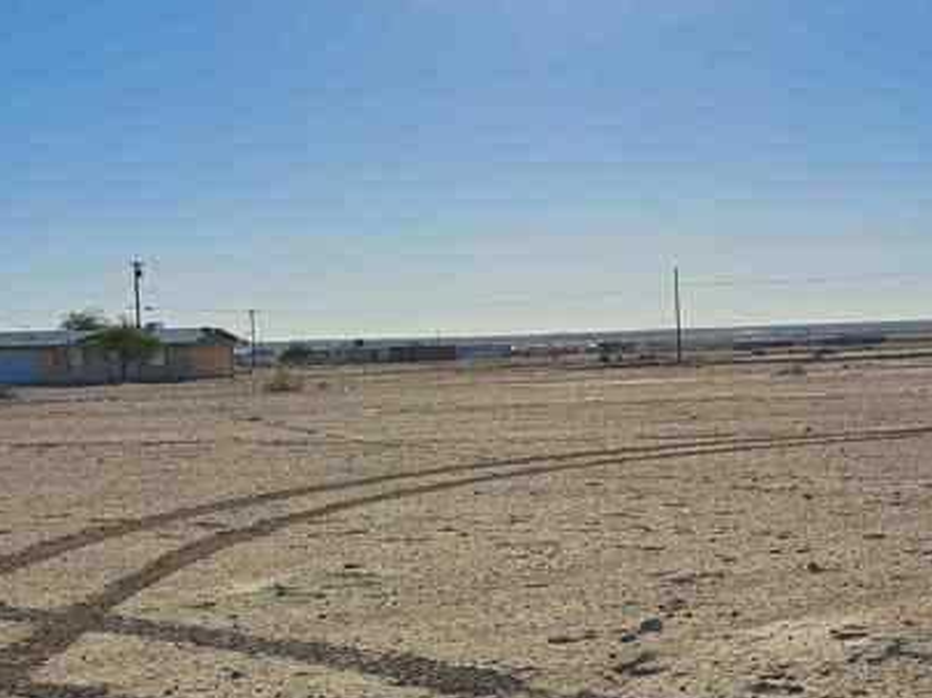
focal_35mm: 61
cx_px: 511
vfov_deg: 24.0
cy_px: 421
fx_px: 1642
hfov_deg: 31.7
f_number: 1.8
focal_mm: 5.23
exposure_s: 1/3906
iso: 50
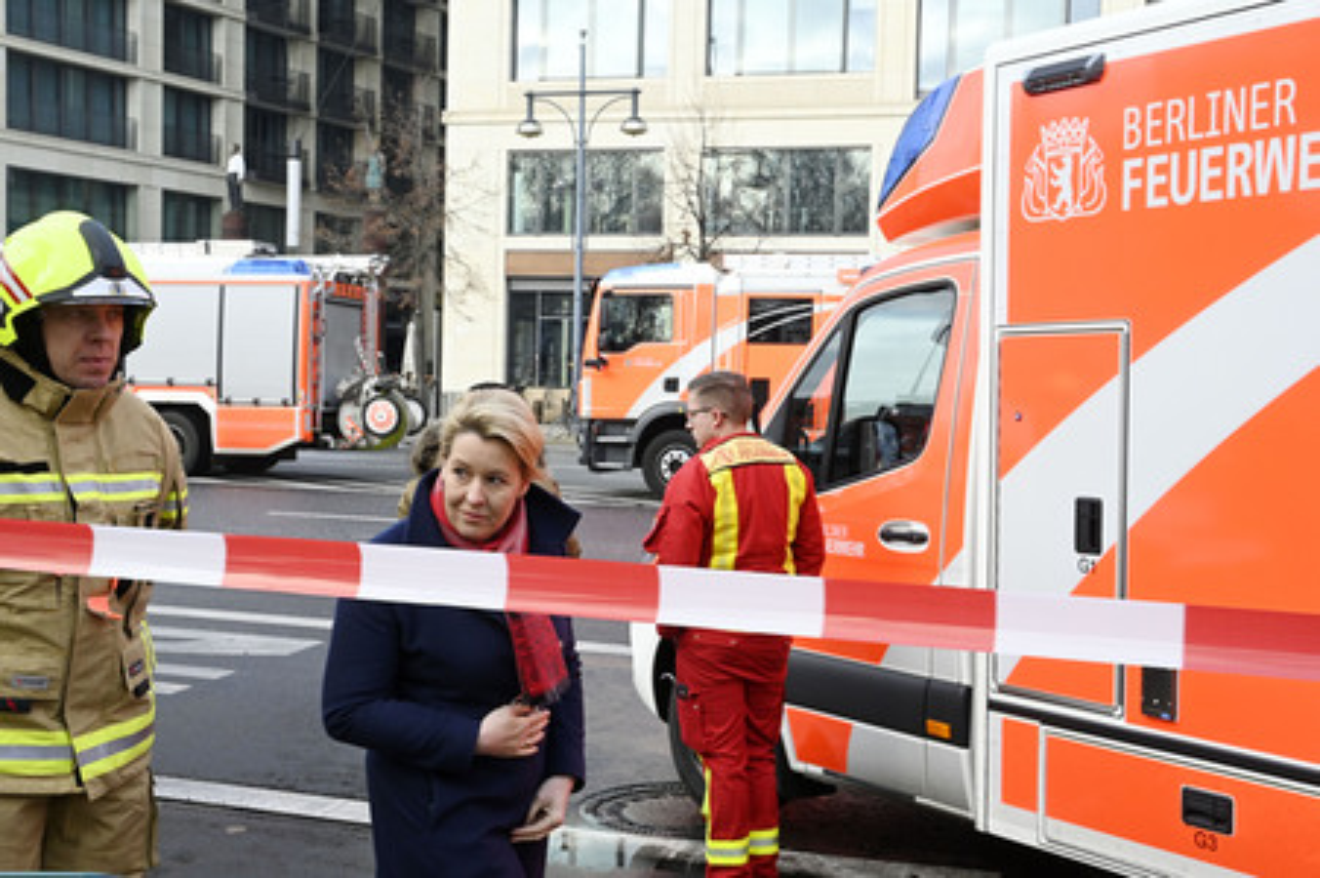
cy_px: 439
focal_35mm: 44
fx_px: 1612
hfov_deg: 44.5
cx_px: 660
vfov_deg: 30.5
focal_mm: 44
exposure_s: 1/320
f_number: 13
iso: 2000
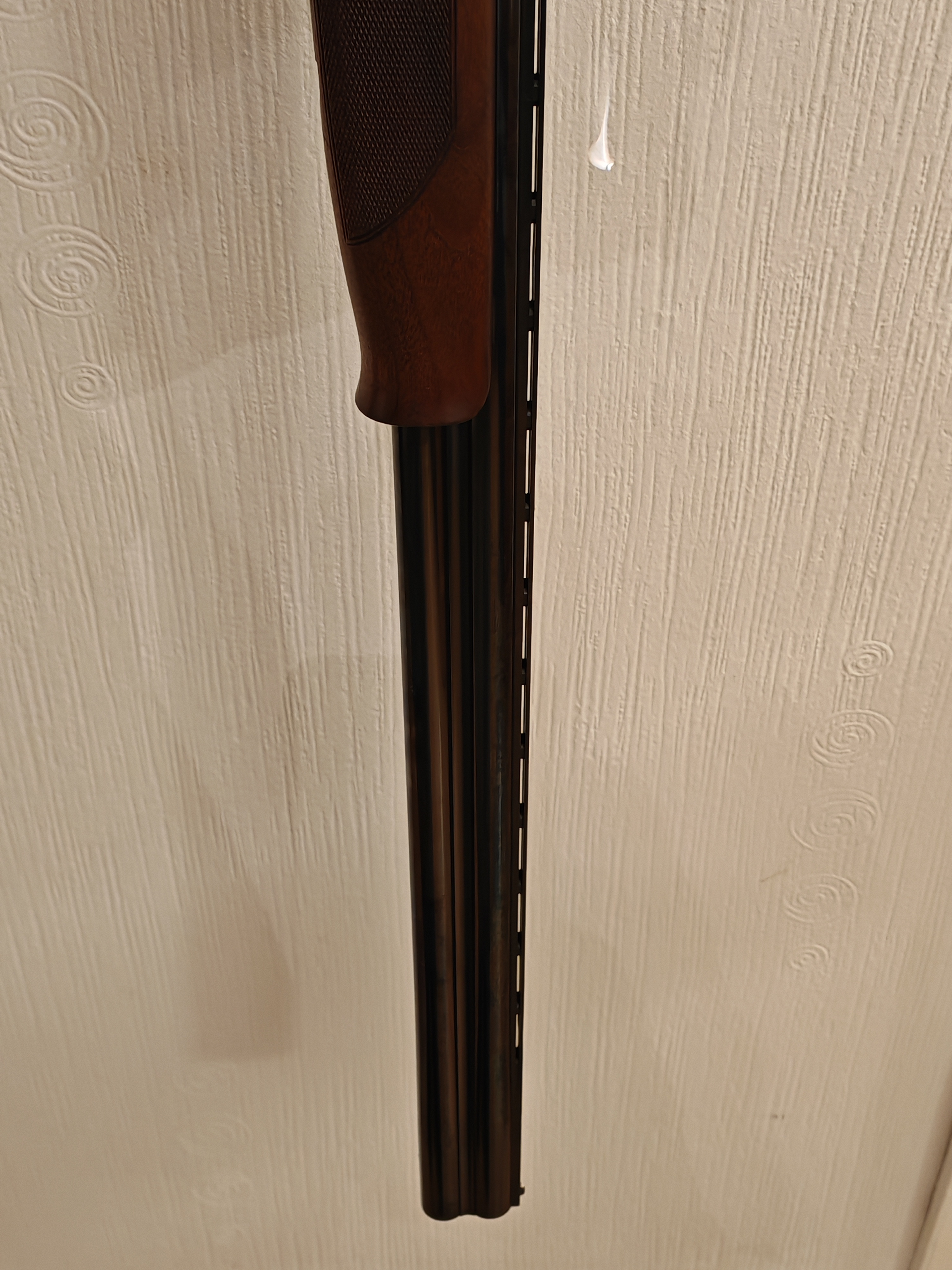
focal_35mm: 44
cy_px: 635
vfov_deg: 42.9
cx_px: 476
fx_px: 1613
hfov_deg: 32.9
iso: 640
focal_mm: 6.83
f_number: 2
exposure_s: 1/50
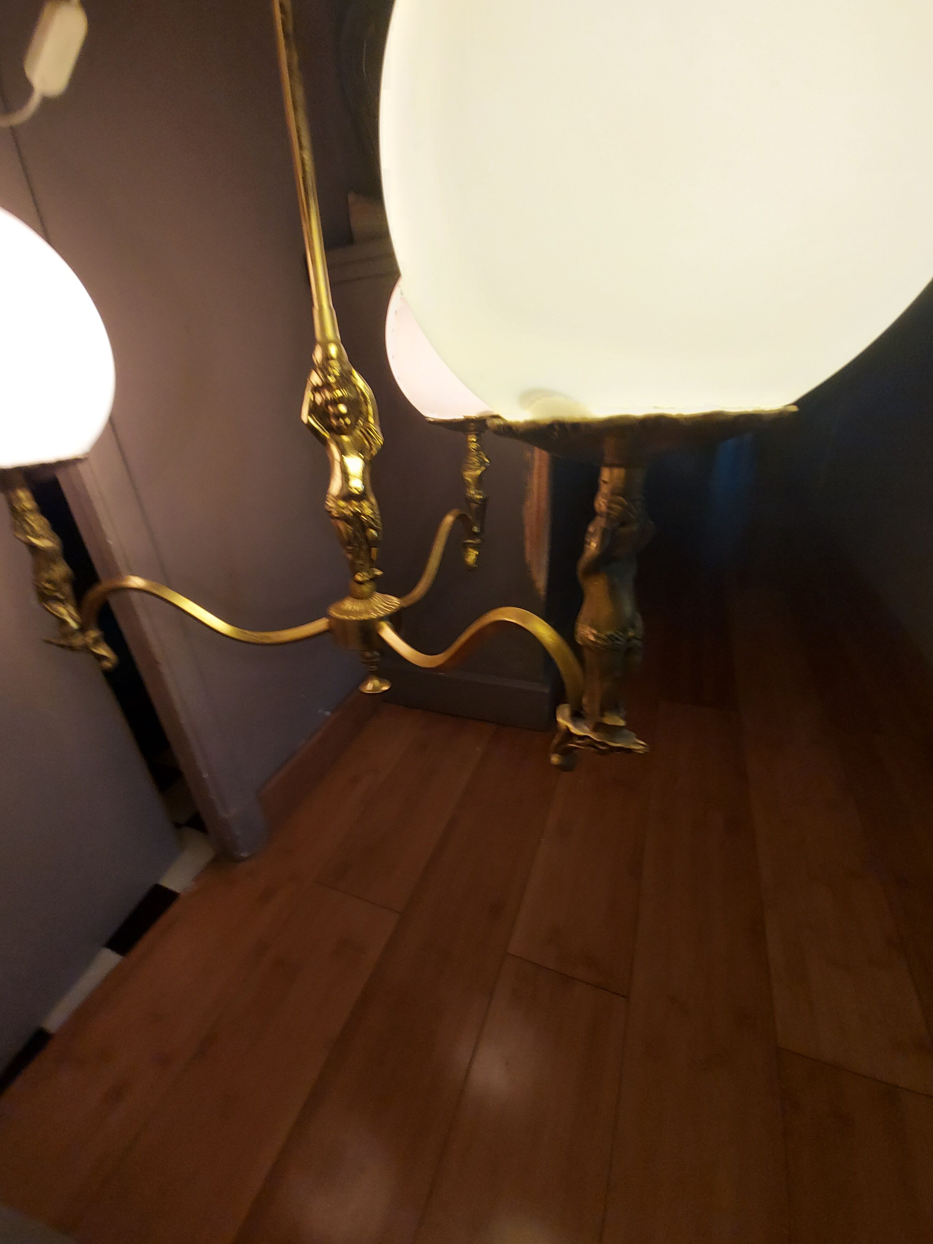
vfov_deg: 106.2
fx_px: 467
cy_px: 622
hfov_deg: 89.9
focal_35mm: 13
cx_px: 466
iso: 80
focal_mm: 1.74
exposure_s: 1/50
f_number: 2.2
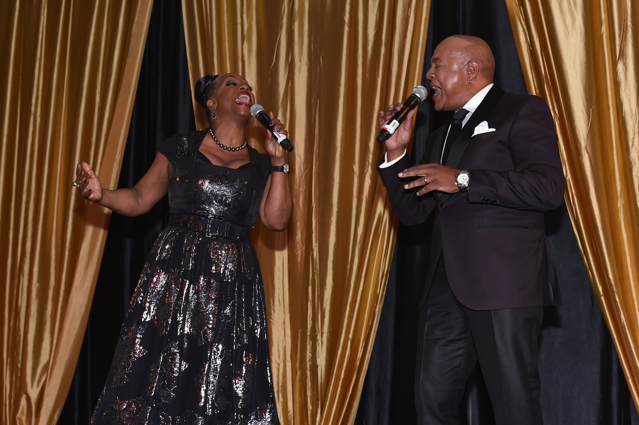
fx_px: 922
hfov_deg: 38.2
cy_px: 212
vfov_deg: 25.9
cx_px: 320
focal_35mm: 52
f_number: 5.6
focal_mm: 52
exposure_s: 1/60
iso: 500
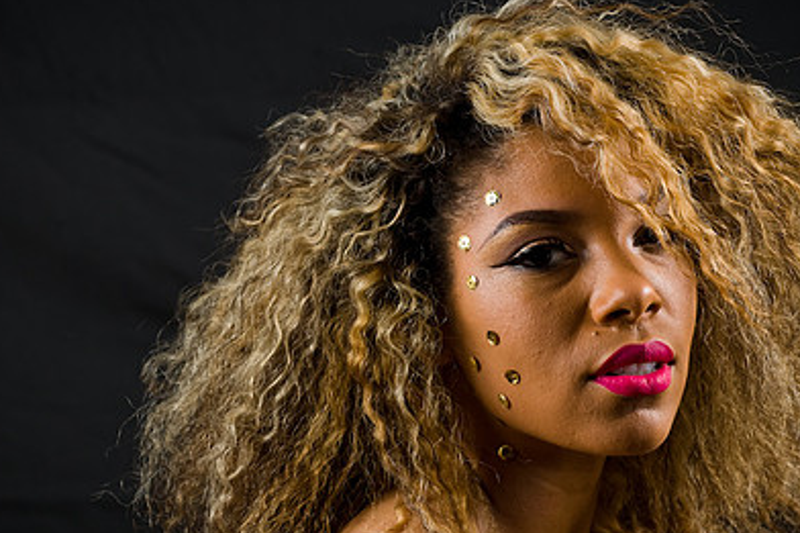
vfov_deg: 6.6
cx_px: 398
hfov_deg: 9.9
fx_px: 4598
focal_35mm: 207
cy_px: 300
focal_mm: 140
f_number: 5.6
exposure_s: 1/125
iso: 200
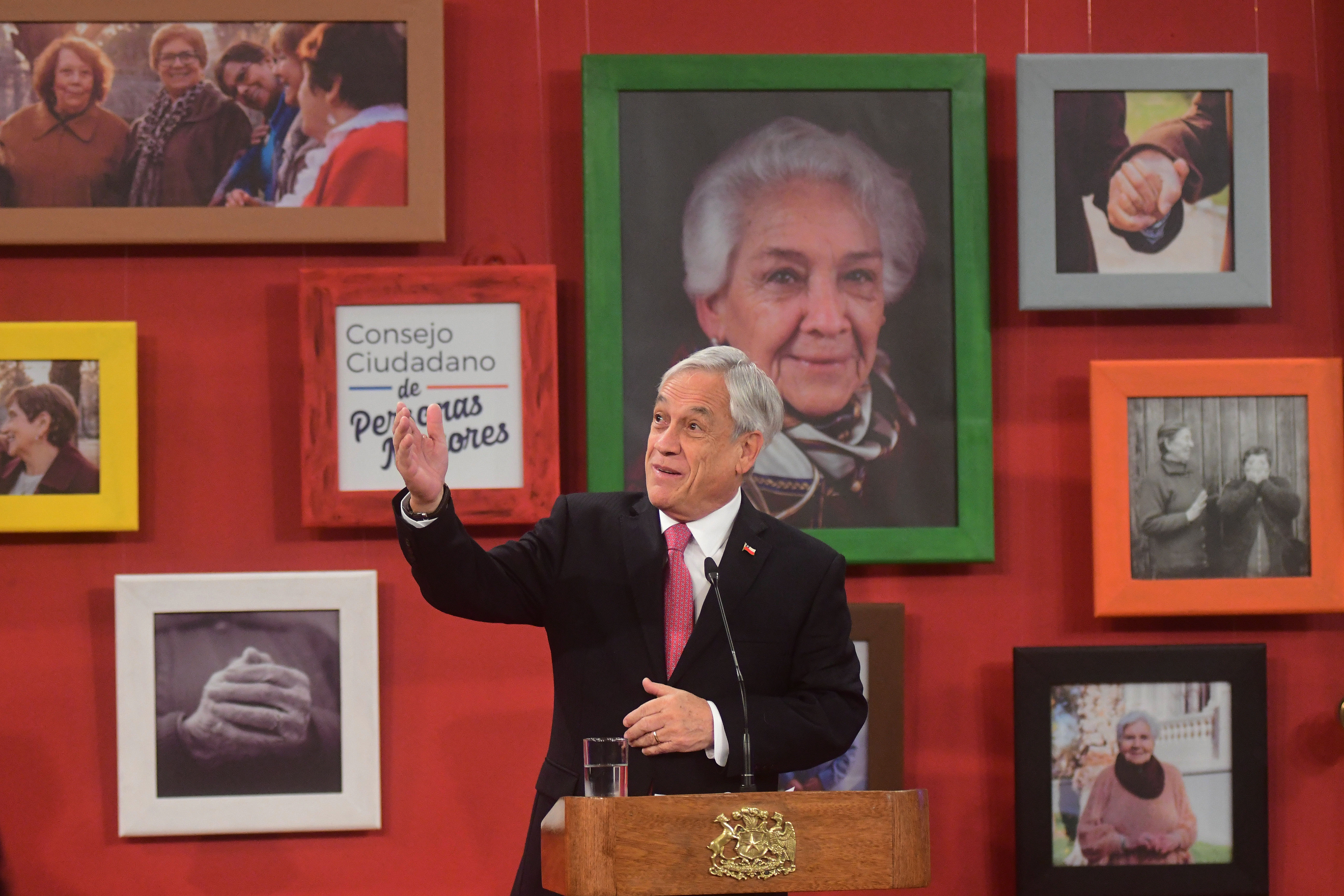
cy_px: 448
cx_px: 672
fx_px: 5600
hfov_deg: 13.7
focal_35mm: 150
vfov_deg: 9.1
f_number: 2.8
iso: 3200
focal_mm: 100
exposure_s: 1/400
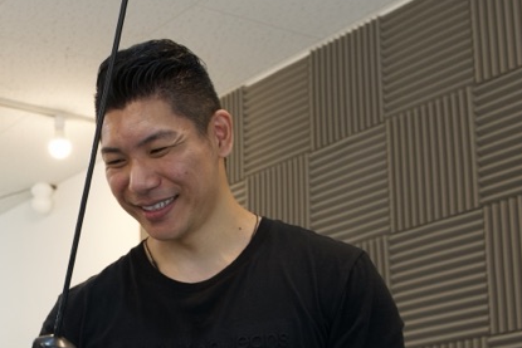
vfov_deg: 16.8
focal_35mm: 81
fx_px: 1175
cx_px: -13
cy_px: 268
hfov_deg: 23.9
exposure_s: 1/60
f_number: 4.5
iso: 500
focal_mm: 28
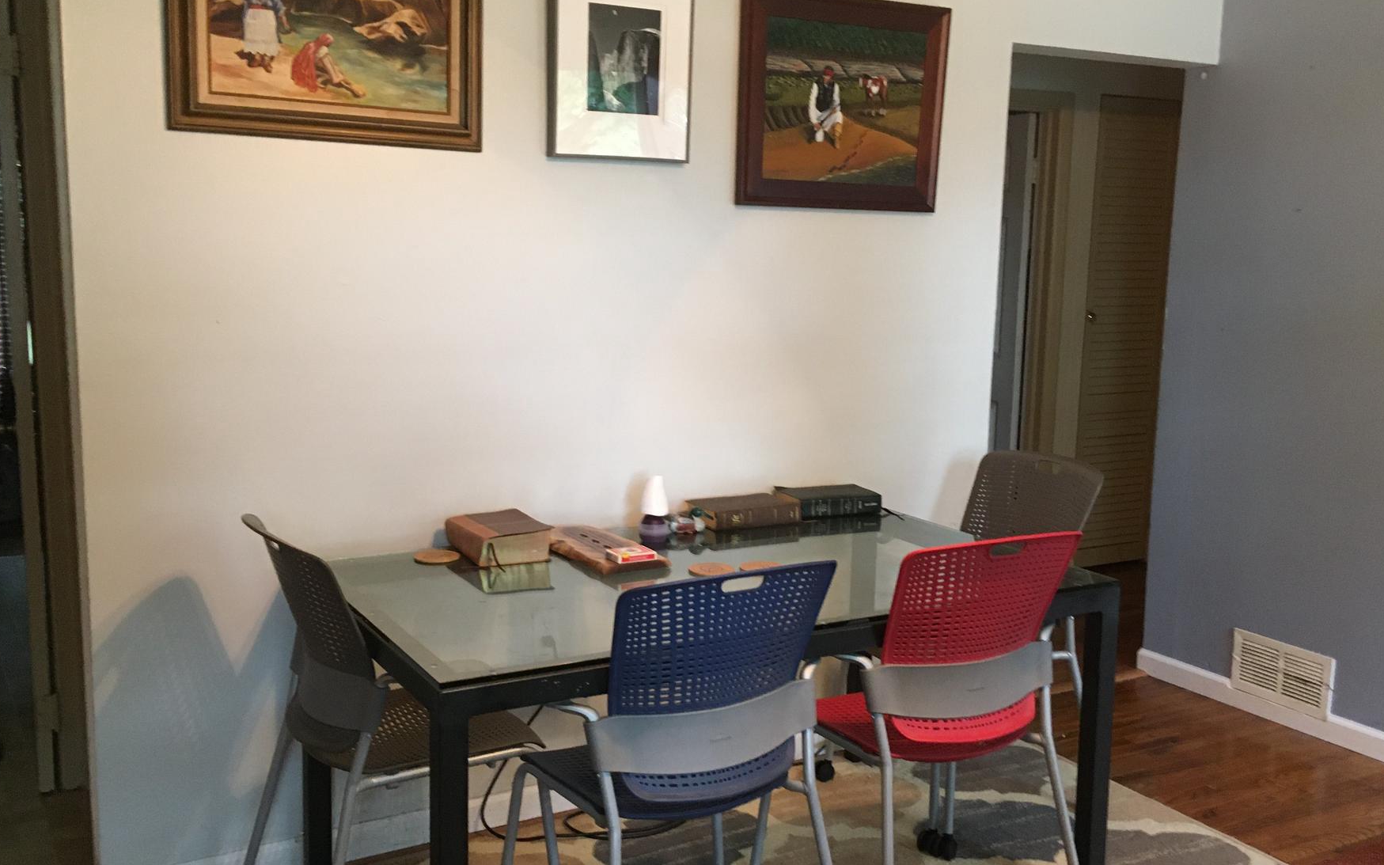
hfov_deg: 54.0
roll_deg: -0.9
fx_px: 1358
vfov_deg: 35.3
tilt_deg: -11.3
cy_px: 461
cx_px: 722
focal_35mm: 36
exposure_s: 1/24
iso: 200
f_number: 2.2
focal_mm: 4.15
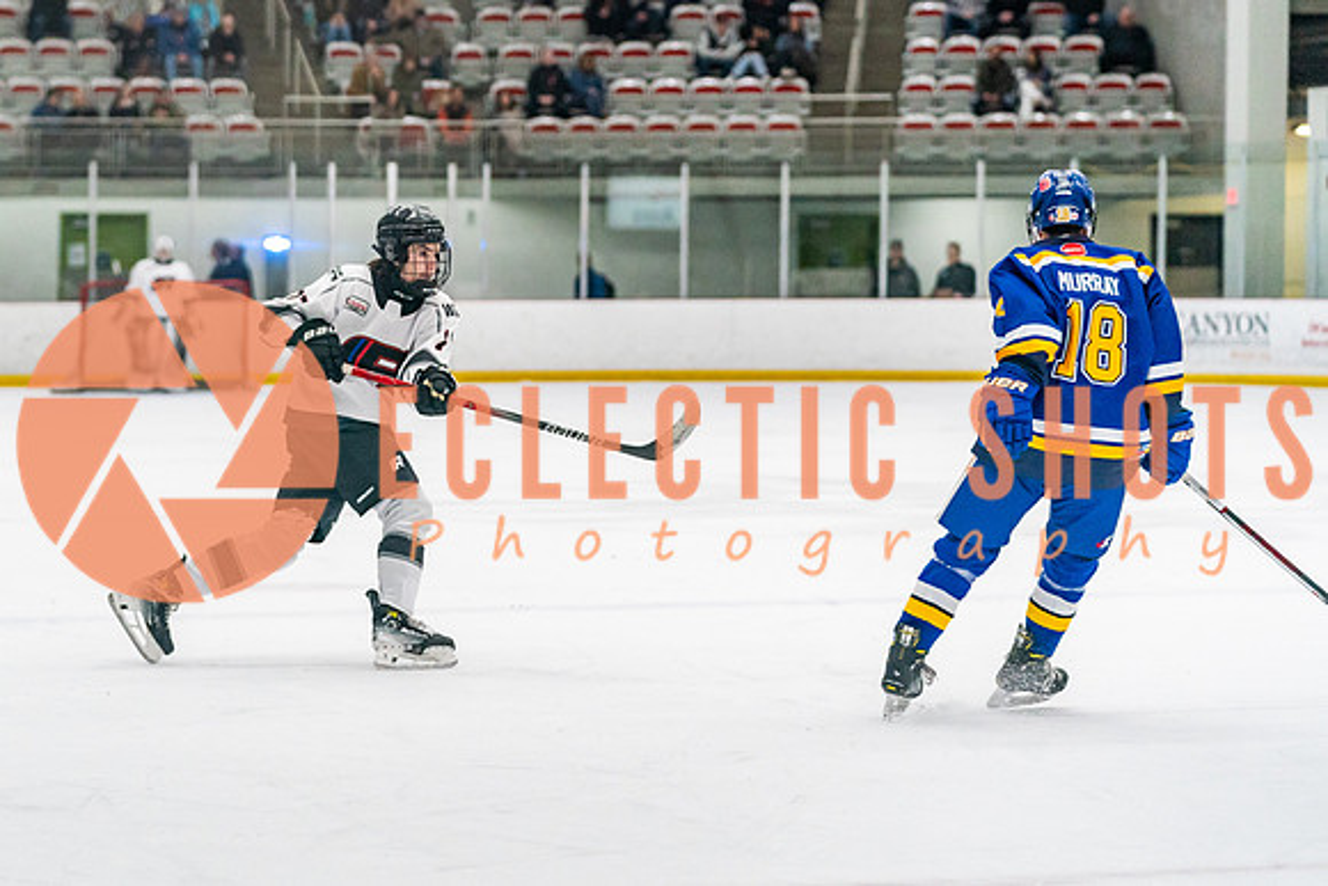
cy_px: 395
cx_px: 464
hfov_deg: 16.2
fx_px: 4644
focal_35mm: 126
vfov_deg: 10.9
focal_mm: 96
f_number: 2.8
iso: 3200
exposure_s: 1/1250
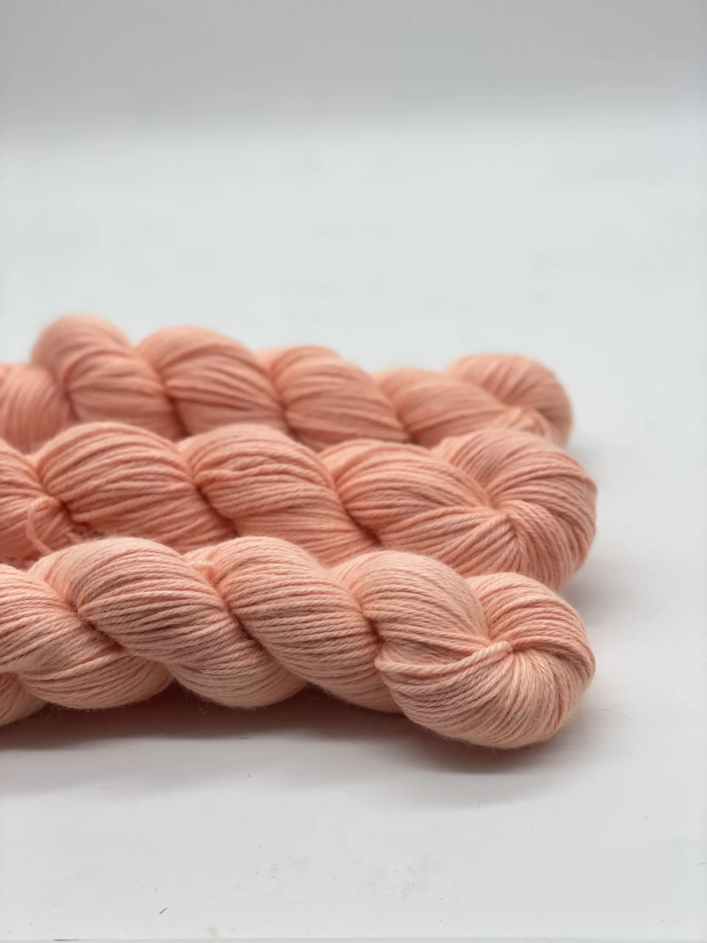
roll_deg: +3.9
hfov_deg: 28.0
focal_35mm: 52
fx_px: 1416
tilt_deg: -30.8
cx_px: 354
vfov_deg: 36.8
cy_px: 472
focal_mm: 6
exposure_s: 1/255
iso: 32
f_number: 2
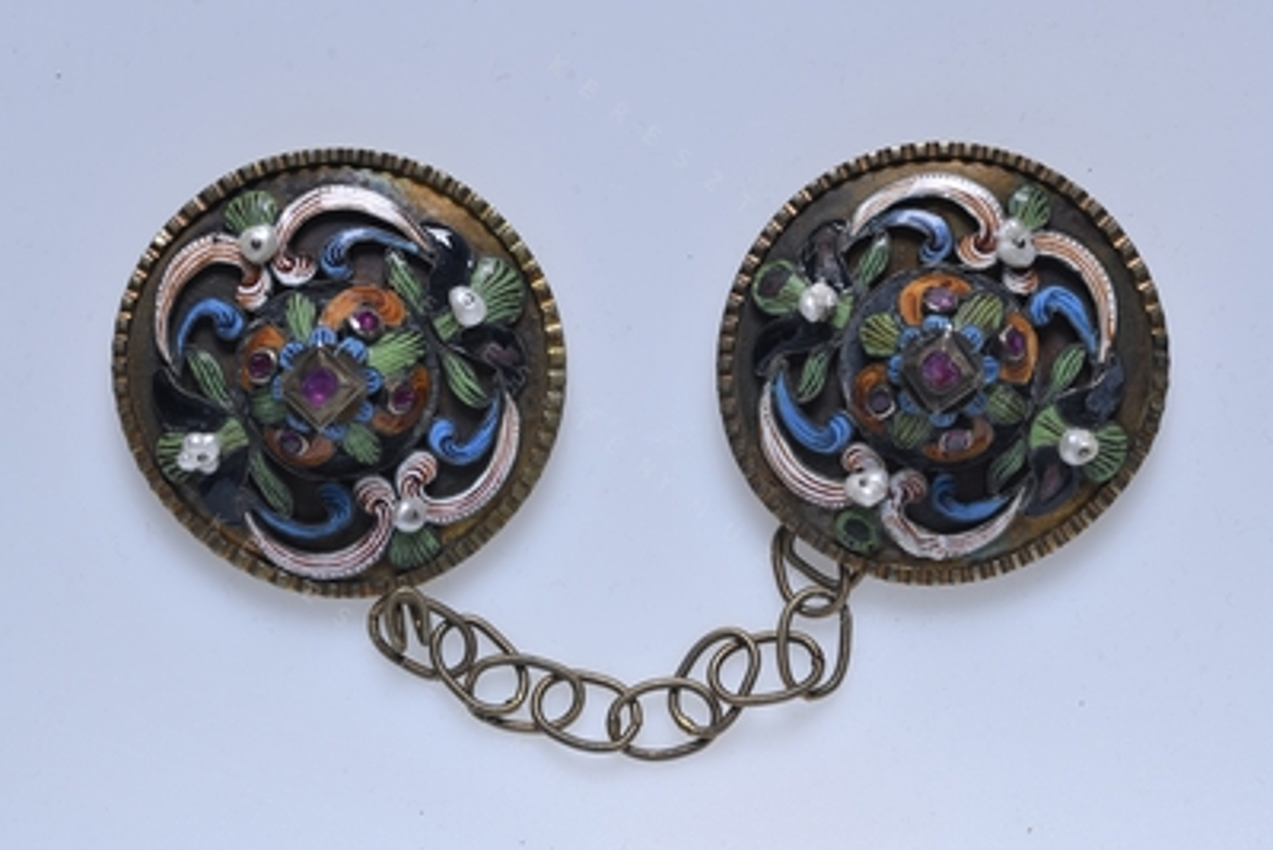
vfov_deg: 13.1
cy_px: 425
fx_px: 3714
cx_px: 636
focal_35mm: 105
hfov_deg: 19.4
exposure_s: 1/125
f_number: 11
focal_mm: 105
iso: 40
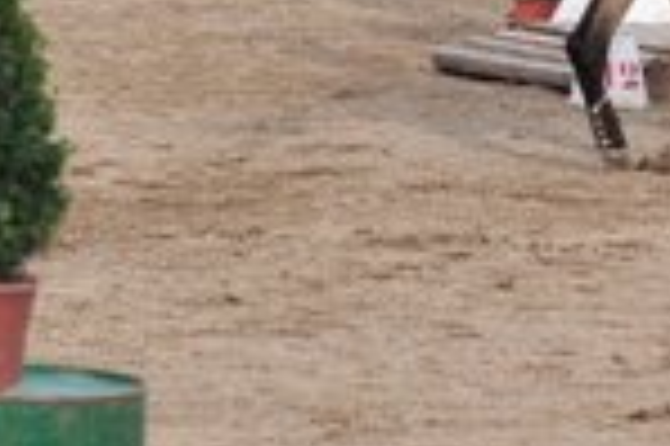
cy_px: -216
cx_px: 931
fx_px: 8859
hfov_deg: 4.3
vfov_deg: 2.9
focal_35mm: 477
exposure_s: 1/1250
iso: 400
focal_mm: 105
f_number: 4.5
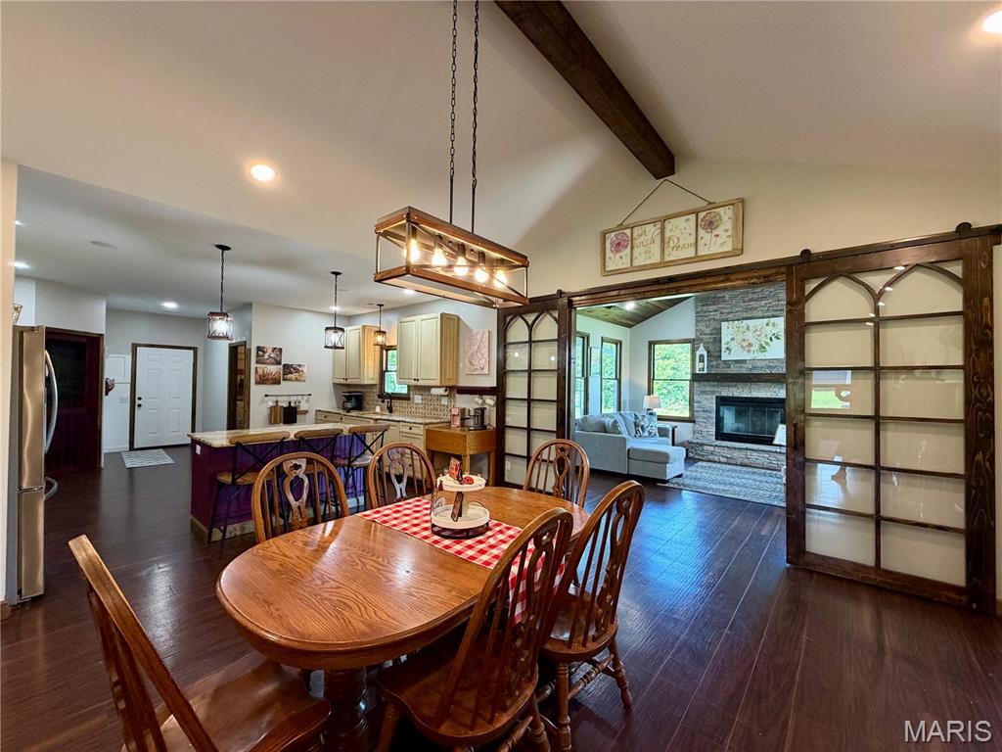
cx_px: 501
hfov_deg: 102.1
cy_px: 376
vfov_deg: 85.7
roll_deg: -1.1
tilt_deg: +0.6
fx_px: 405
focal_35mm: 14
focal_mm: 2.22
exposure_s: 1/60
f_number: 2.2
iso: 250
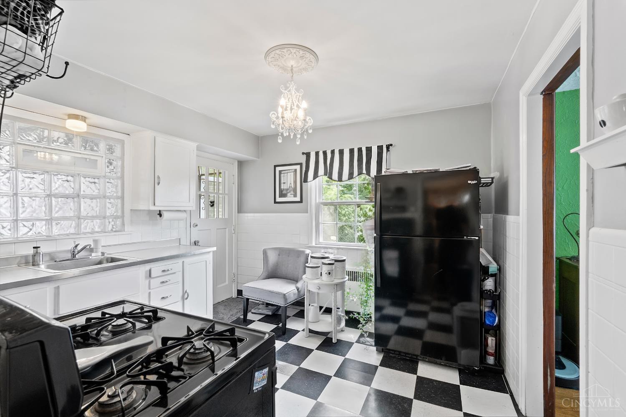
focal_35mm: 15
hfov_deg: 100.4
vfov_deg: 77.3
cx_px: 313
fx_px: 261
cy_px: 208
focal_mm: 10
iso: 400
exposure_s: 1
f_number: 9
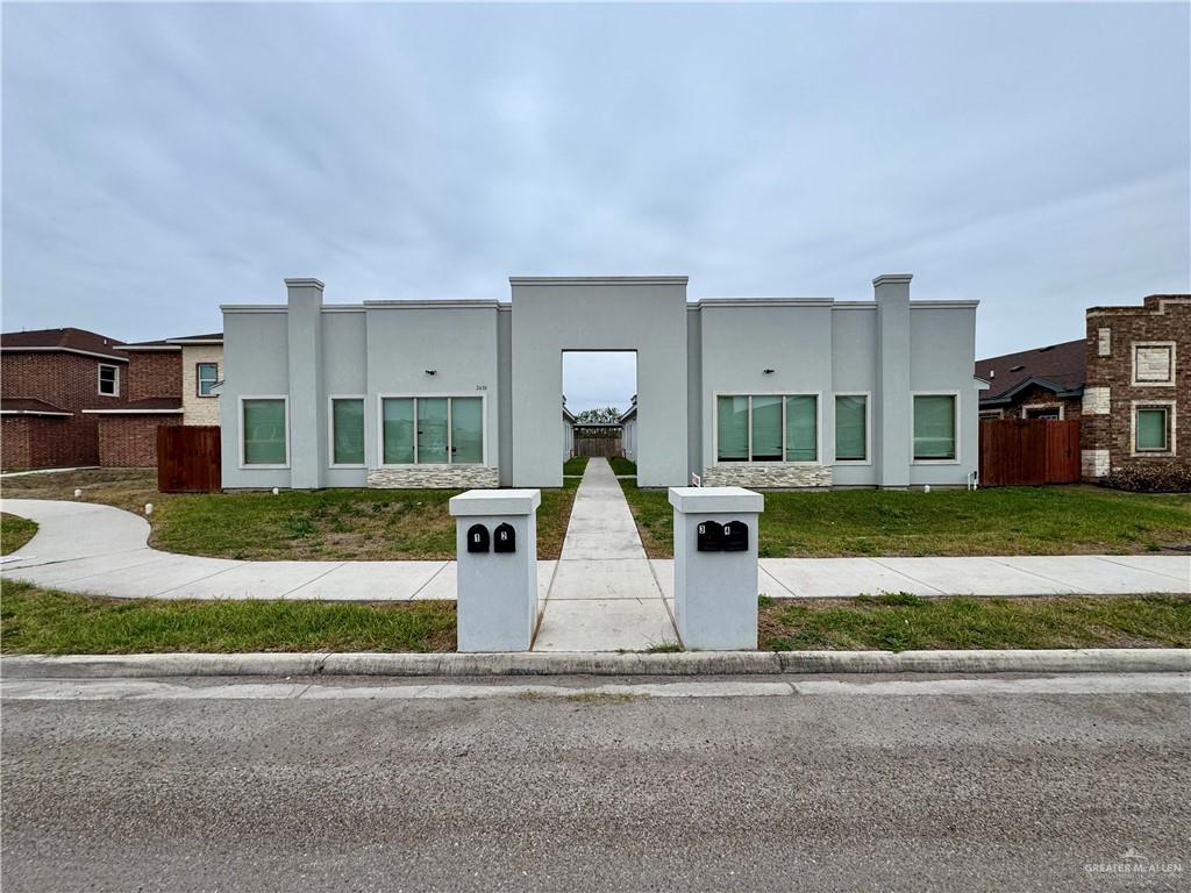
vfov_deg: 85.7
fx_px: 482
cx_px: 596
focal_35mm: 14
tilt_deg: -1.1
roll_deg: +0.4
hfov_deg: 102.1
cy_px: 446
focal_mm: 2.22
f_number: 2.2
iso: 40
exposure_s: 1/492
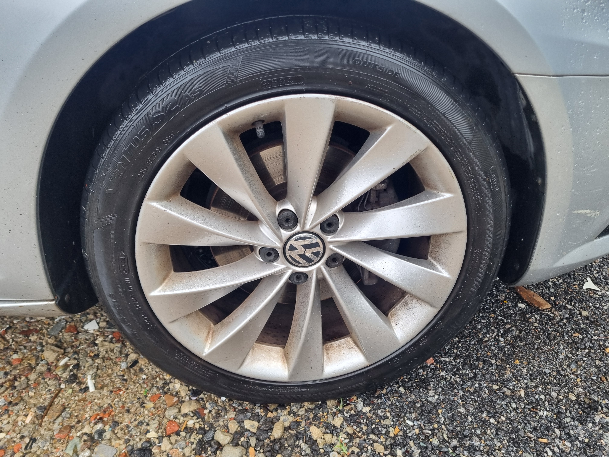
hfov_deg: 67.3
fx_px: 457
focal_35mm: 26
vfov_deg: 53.1
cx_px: 304
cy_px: 228
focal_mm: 5.4
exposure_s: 1/147
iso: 50
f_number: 1.8
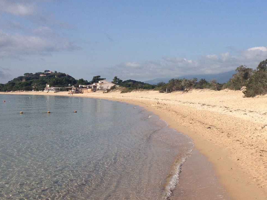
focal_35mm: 58
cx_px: 197
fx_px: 447
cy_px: 97
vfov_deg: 25.2
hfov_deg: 32.7
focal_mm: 4.28
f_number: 2.4
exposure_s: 1/2632
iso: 64
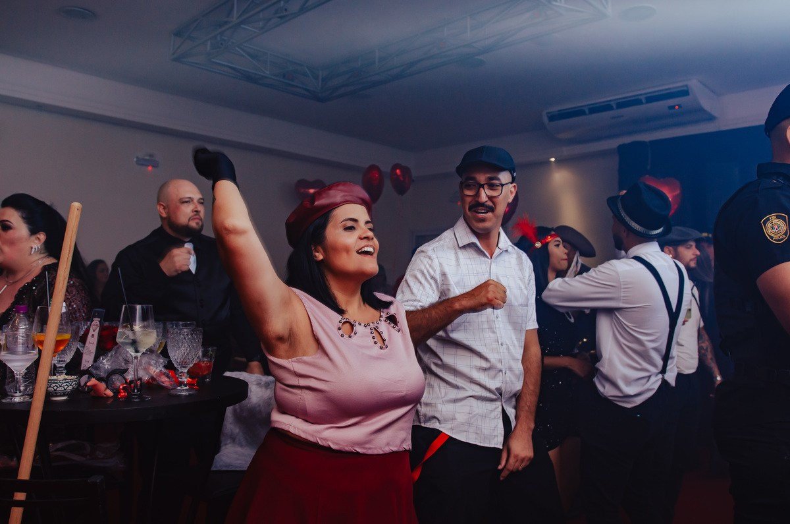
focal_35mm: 27
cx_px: 395
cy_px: 262
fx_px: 591
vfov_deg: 47.7
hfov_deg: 67.5
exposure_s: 1/60
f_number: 2.8
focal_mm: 18
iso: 320
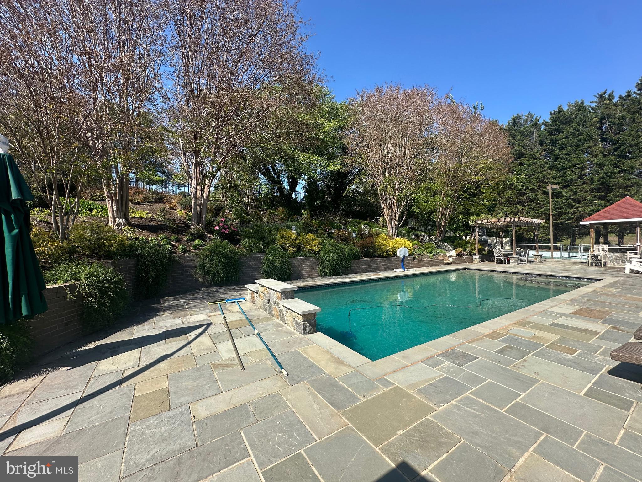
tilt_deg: +0.9
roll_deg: +0.5
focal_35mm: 14
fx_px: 260
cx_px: 321
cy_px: 241
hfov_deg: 102.1
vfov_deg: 85.7
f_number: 2.2
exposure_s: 1/917
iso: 50
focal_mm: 2.22
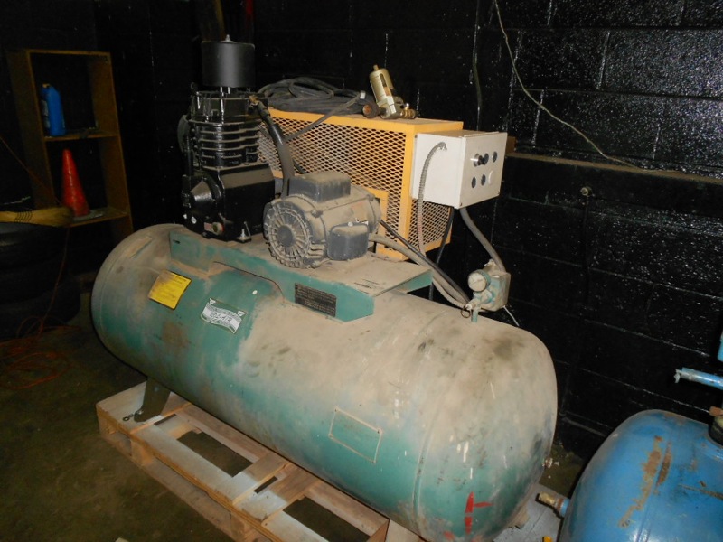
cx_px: 362
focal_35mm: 26
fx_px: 543
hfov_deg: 67.3
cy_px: 271
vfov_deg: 53.1
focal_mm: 4.6
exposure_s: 1/25
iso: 250
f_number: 3.2
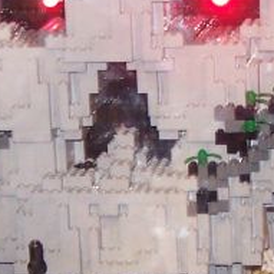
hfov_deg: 9.7
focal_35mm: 180
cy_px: 168
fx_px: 1612
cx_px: 164
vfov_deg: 9.7
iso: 140
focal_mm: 6.3
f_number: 2.8
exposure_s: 1/2
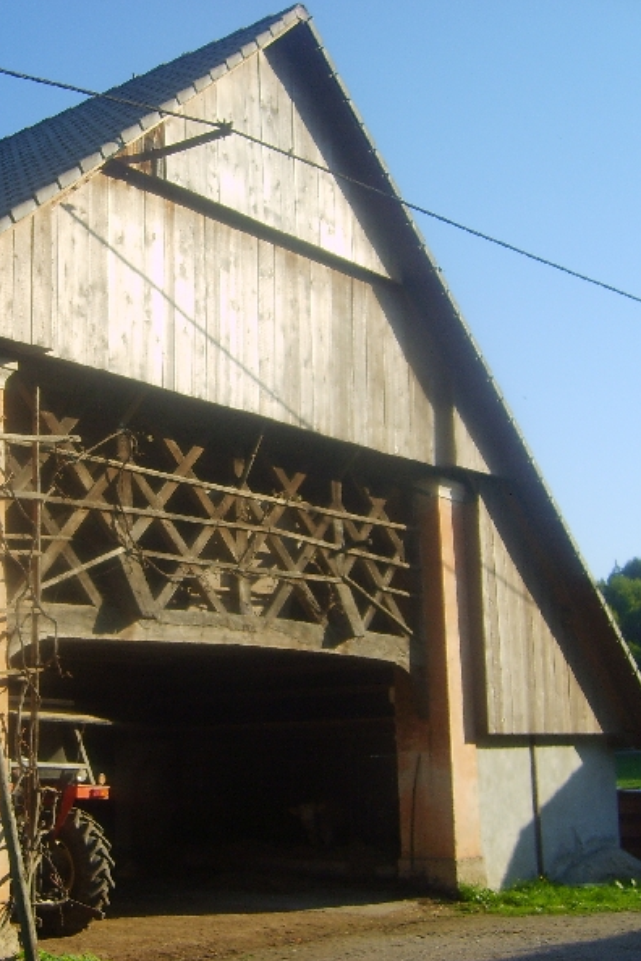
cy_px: 482
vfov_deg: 40.3
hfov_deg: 27.2
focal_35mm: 49
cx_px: 163
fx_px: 1309
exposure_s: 1/750
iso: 50
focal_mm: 5.8
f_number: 2.8
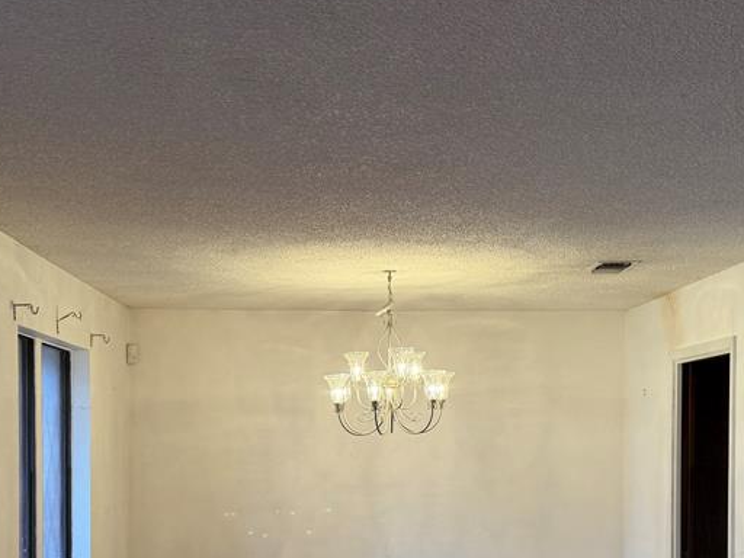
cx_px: 327
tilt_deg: -1.3
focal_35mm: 48
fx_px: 1032
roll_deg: -0.3
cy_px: 445
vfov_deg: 29.6
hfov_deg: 39.6
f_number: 1.78
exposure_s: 1/135
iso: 125
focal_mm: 6.76
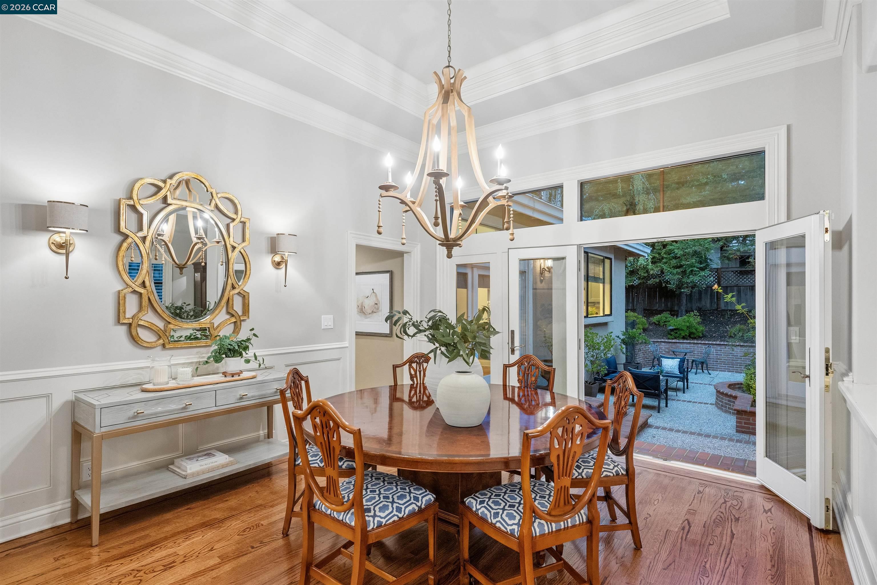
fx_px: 426
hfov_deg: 91.6
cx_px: 438
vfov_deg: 68.9
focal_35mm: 18
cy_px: 292
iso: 1400
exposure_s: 1/20
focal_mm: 17.5
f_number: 5.6
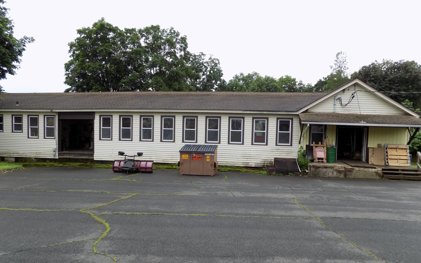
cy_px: 146
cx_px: 205
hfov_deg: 72.5
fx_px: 287
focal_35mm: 25
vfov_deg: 49.2
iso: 80
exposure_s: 1/320
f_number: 3.1
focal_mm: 4
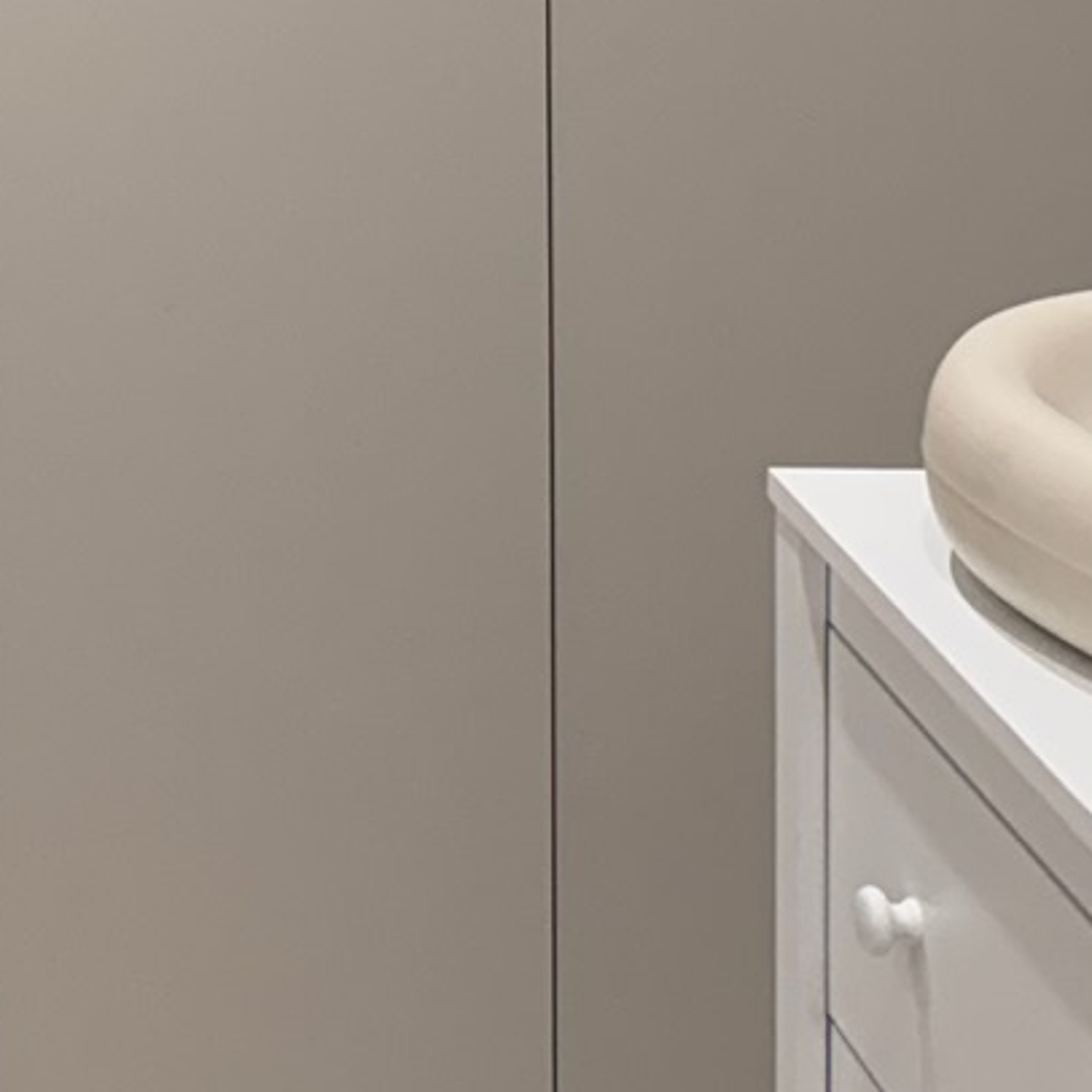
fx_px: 3819
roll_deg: +1.7
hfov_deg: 14.5
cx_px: -793
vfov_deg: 14.7
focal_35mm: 107
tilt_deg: -2.7
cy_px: -707
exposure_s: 1/120
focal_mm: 6.76
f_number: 1.78
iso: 160
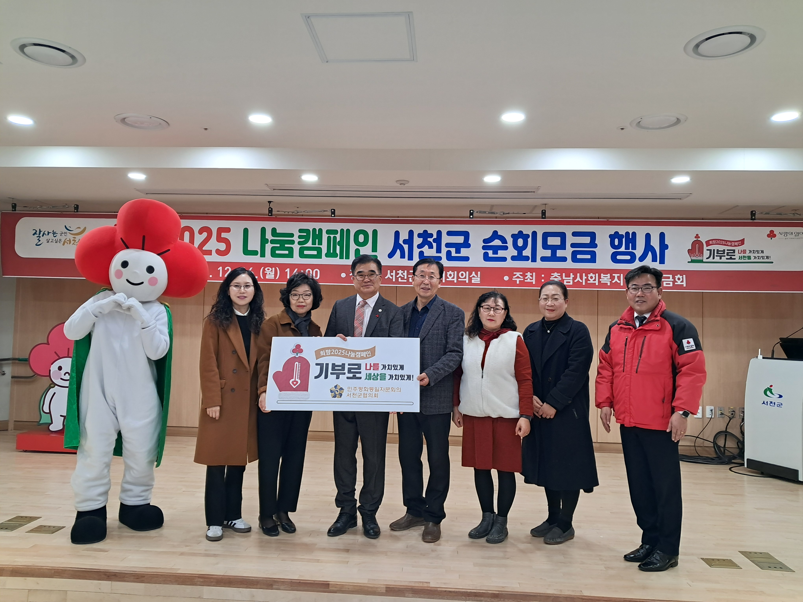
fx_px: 626
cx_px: 402
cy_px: 301
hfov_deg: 65.3
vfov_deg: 51.4
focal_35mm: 27
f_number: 1.8
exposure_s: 1/60
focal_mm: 4
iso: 125
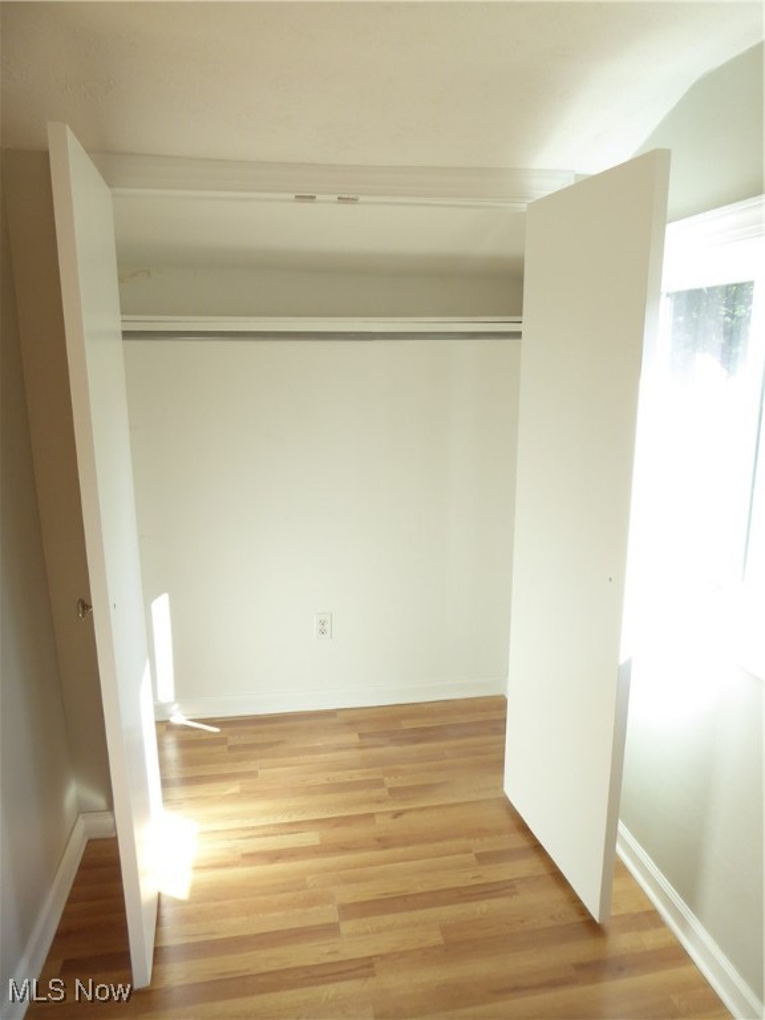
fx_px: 737
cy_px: 510
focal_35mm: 25
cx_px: 382
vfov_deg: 69.4
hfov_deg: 54.9
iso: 160
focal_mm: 4.3
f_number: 3.3
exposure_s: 1/125
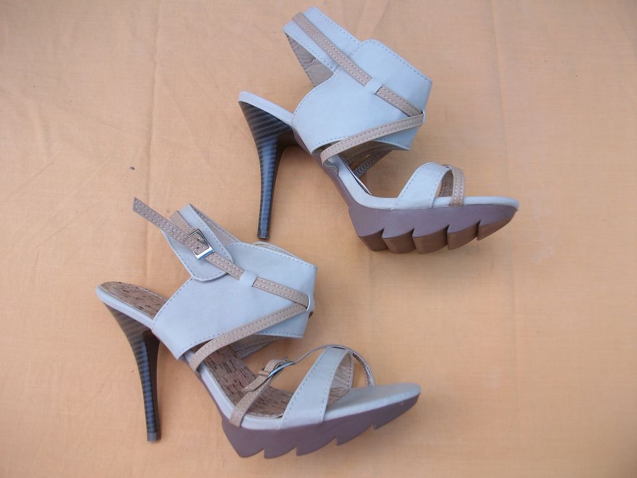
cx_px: 318
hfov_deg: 56.8
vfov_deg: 44.2
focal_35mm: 32
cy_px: 239
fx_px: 589
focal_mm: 5.7
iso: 80
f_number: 2.9
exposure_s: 1/166
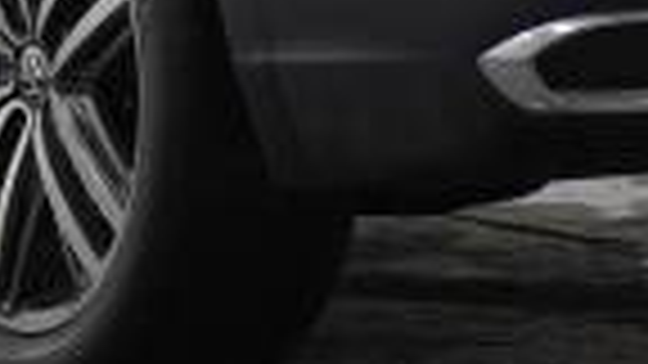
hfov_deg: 7.9
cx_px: 369
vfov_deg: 4.4
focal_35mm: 272
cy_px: -373
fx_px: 4679
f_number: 5.6
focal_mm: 39
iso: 2000
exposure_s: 1/200
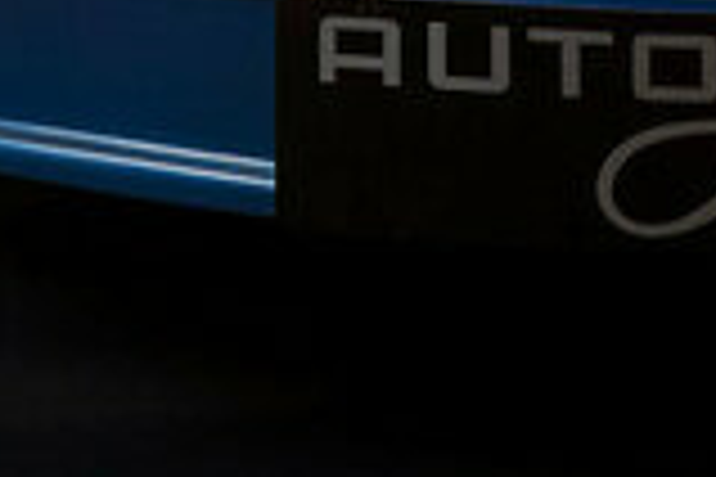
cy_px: -756
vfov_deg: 4.3
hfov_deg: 6.6
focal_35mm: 310
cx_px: 851
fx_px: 6165
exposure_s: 1/3
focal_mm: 41
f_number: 9
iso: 250
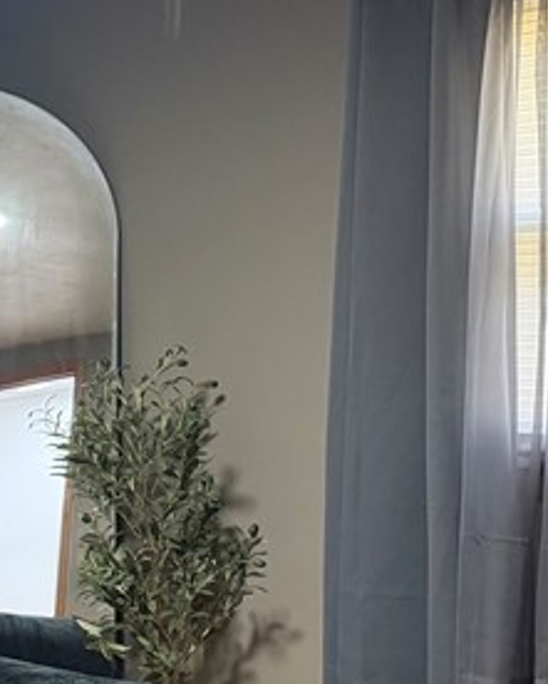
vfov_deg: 22.0
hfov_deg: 13.9
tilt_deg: -1.0
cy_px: 397
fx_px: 1763
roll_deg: +0.8
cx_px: -657
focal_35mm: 87
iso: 400
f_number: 1.78
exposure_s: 1/60
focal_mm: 6.76
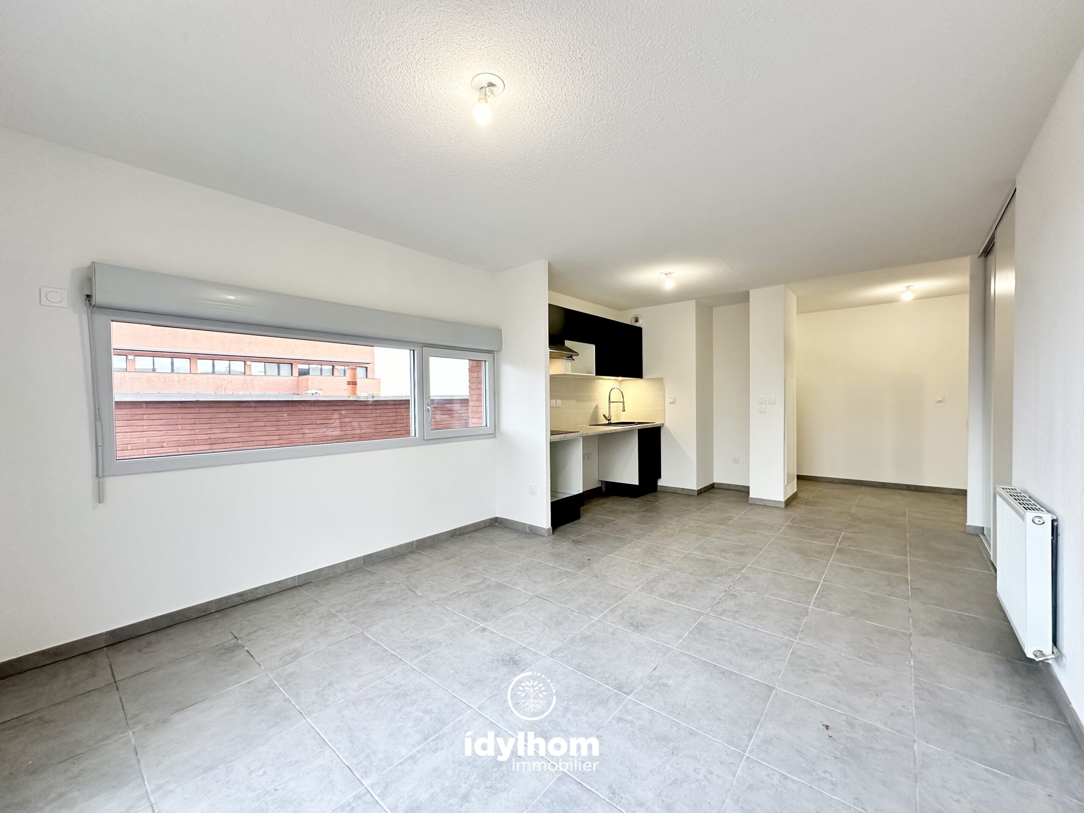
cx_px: 542
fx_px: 438
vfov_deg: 85.7
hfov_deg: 102.1
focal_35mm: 14
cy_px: 406
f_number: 2.2
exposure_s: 1/50
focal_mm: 2.22
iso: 200
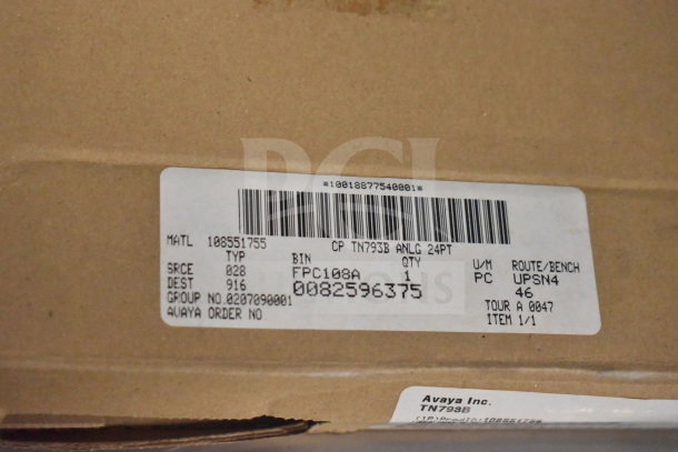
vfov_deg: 16.6
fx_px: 1554
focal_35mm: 82
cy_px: 226
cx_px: 339
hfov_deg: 24.6
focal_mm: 55
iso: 11400
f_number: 5.6
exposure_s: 1/100
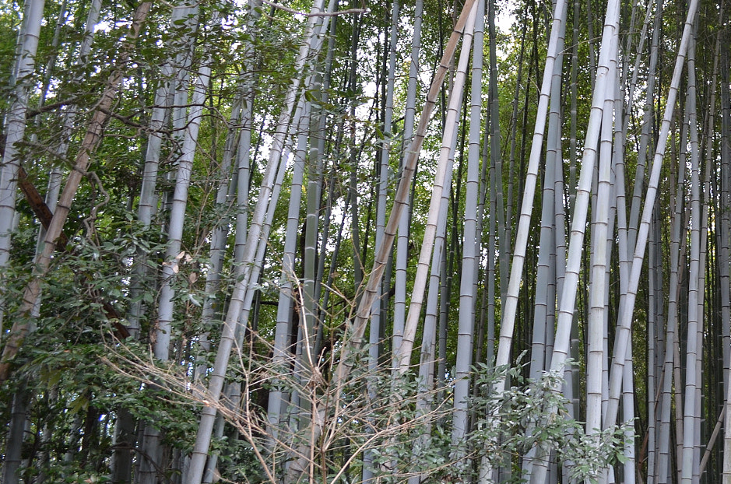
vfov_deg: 29.1
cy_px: 232
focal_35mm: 46
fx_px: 932
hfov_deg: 40.5
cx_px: 617
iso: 400
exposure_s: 1/60
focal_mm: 18
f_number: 4
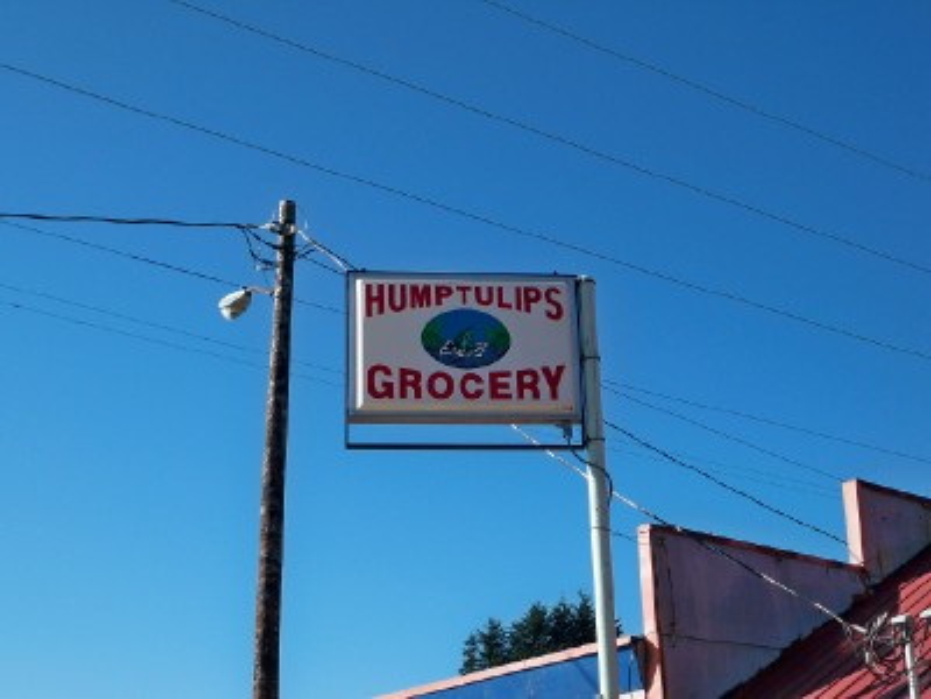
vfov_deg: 26.6
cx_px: 466
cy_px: 350
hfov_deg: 34.9
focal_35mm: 55
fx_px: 1479
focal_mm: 9.7
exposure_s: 1/640
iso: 64
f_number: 4
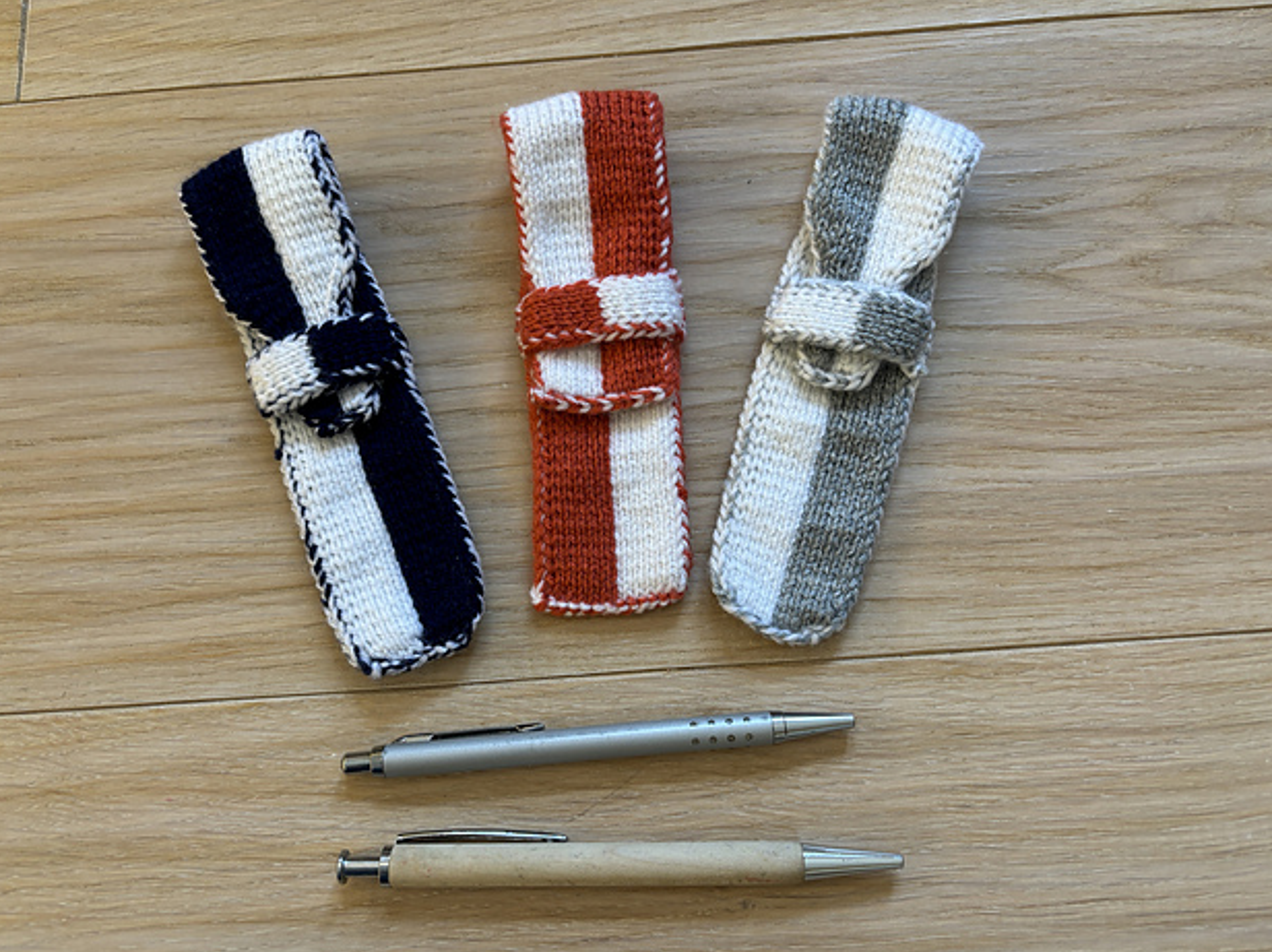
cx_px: 634
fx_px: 991
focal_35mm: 27
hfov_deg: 65.4
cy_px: 480
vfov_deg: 51.3
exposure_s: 1/50
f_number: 1.6
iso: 64
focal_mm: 5.96
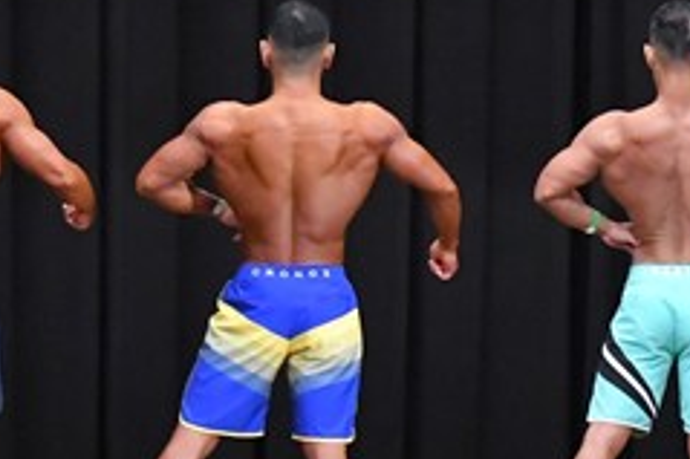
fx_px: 6703
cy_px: 286
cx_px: 654
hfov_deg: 5.9
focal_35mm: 350
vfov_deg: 3.9
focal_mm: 72
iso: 8000
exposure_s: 1/400
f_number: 5.6
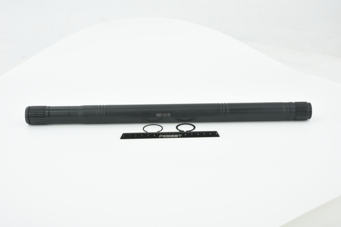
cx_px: 170
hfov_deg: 33.4
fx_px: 568
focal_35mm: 60
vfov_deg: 22.6
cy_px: 114
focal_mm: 60
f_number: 32
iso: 64
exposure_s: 1/2.5
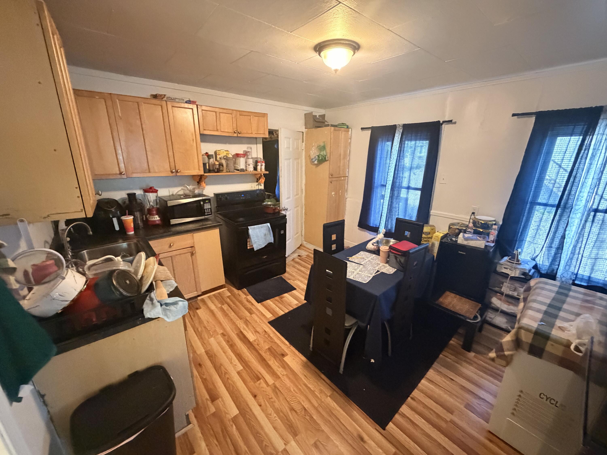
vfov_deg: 85.7
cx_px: 304
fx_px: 245
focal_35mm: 14
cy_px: 228
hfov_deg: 102.1
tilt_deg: -16.2
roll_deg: -0.3
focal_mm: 2.22
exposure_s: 1/60
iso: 1250
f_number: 2.2
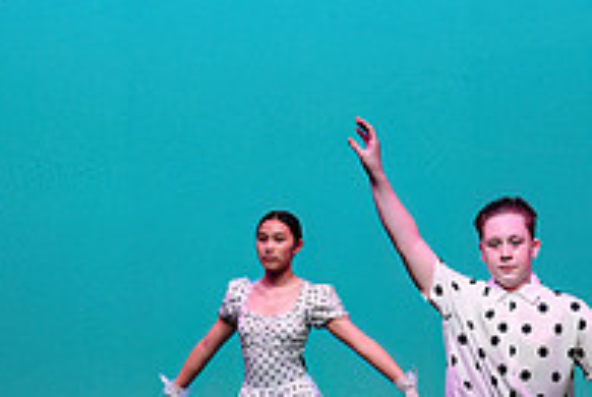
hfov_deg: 6.4
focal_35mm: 320
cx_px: 307
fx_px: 5270
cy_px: 365
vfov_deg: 4.3
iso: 1600
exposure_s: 1/800
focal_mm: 92
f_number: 2.8
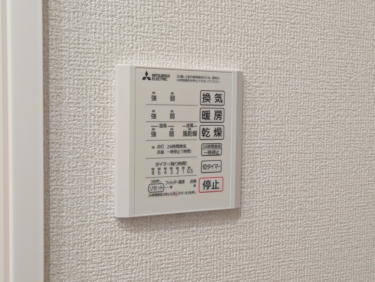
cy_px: 141
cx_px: 188
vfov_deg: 28.6
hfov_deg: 37.5
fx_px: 552
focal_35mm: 51
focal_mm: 5.43
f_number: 1.89
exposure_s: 1/24
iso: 74
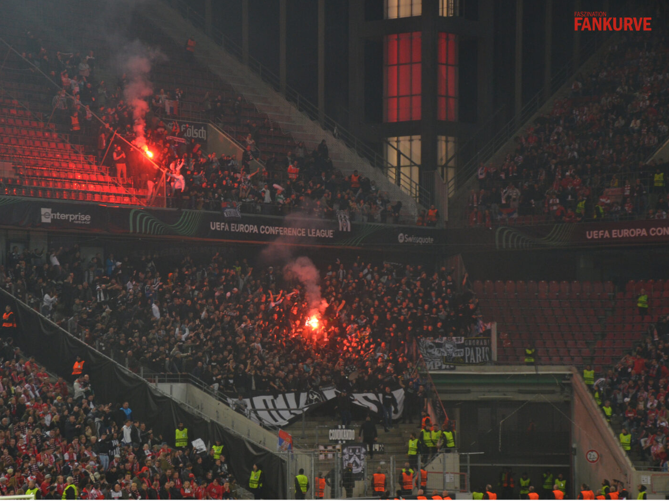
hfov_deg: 13.4
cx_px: 301
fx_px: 2841
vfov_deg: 10.1
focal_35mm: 147
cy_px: 251
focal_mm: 90
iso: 800
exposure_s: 1/160
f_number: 5.6
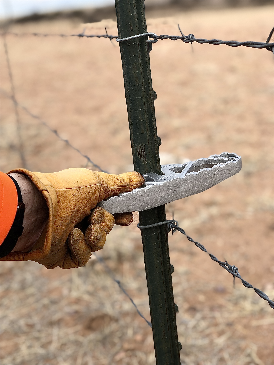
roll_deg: +4.9
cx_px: 137
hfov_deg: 28.0
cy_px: 182
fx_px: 549
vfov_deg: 36.8
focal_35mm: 52
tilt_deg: -17.2
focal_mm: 6
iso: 16
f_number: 2.4
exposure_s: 1/397
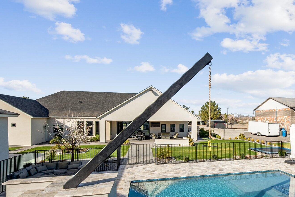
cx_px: 218
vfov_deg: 51.0
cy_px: 117
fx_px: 205
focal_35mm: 25
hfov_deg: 67.4
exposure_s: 1/250
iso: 250
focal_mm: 16
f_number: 11
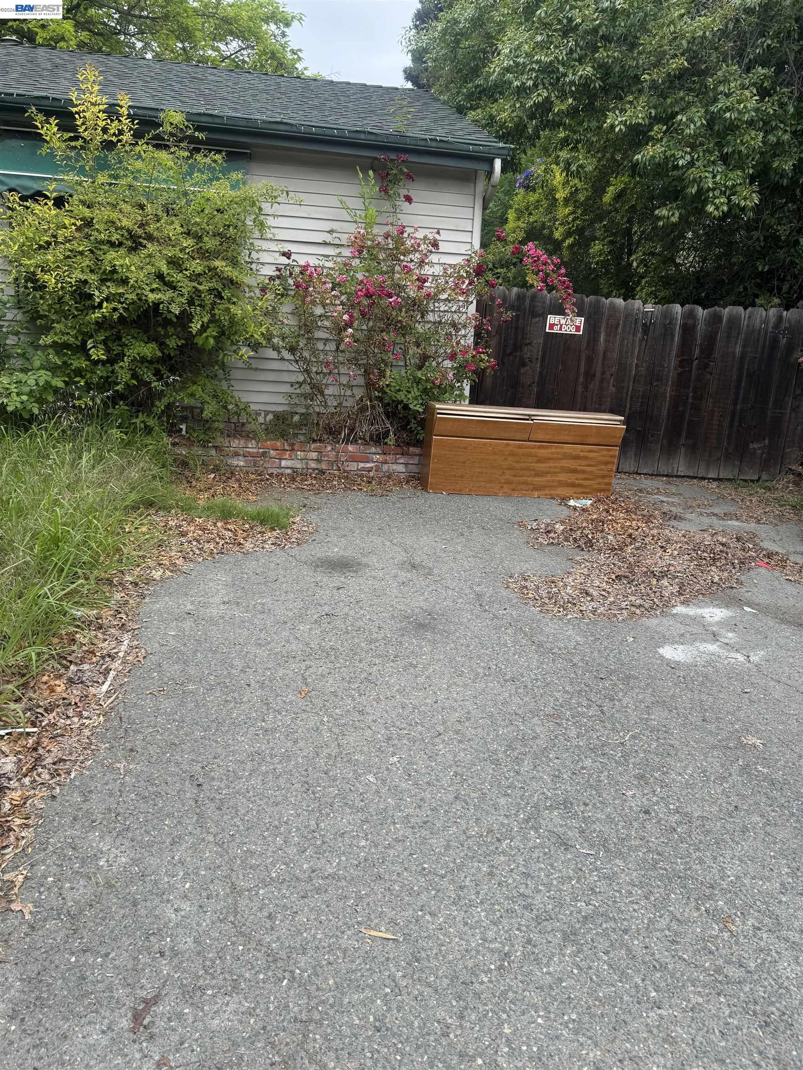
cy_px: 535
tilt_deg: -16.4
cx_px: 402
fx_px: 742
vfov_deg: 71.6
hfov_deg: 56.8
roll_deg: -1.2
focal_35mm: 24
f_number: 1.78
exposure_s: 1/1151
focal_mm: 6.76
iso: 80
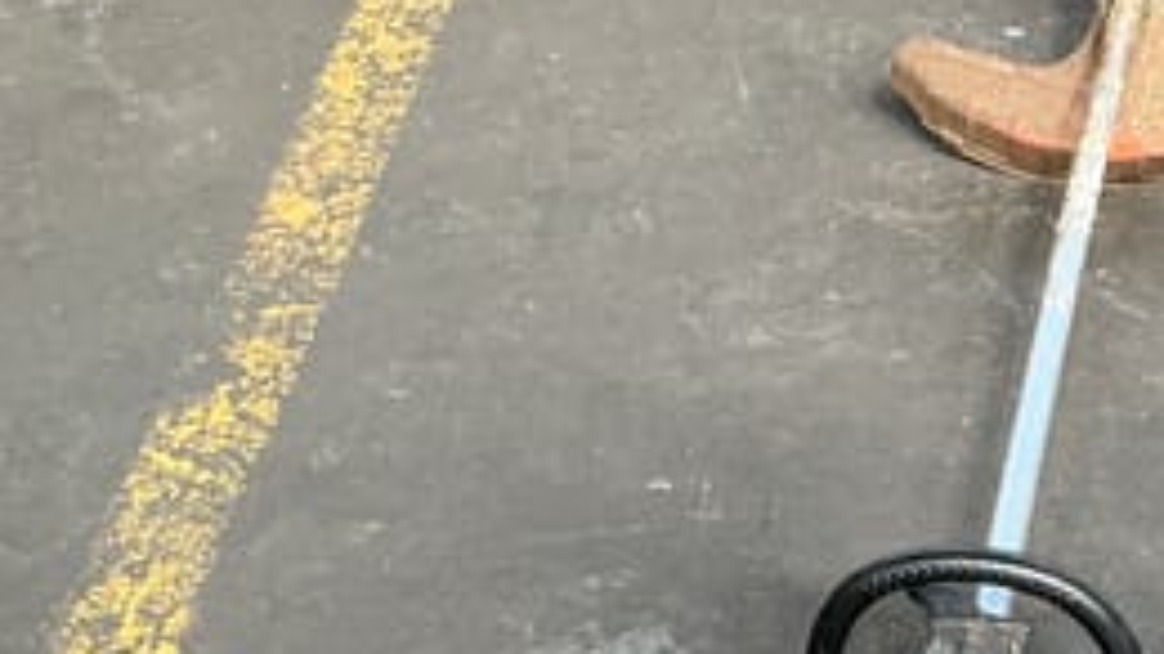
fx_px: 2777
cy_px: 735
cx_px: 891
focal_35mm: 90
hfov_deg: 23.4
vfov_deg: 13.1
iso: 80
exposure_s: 1/60
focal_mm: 3
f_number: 1.8
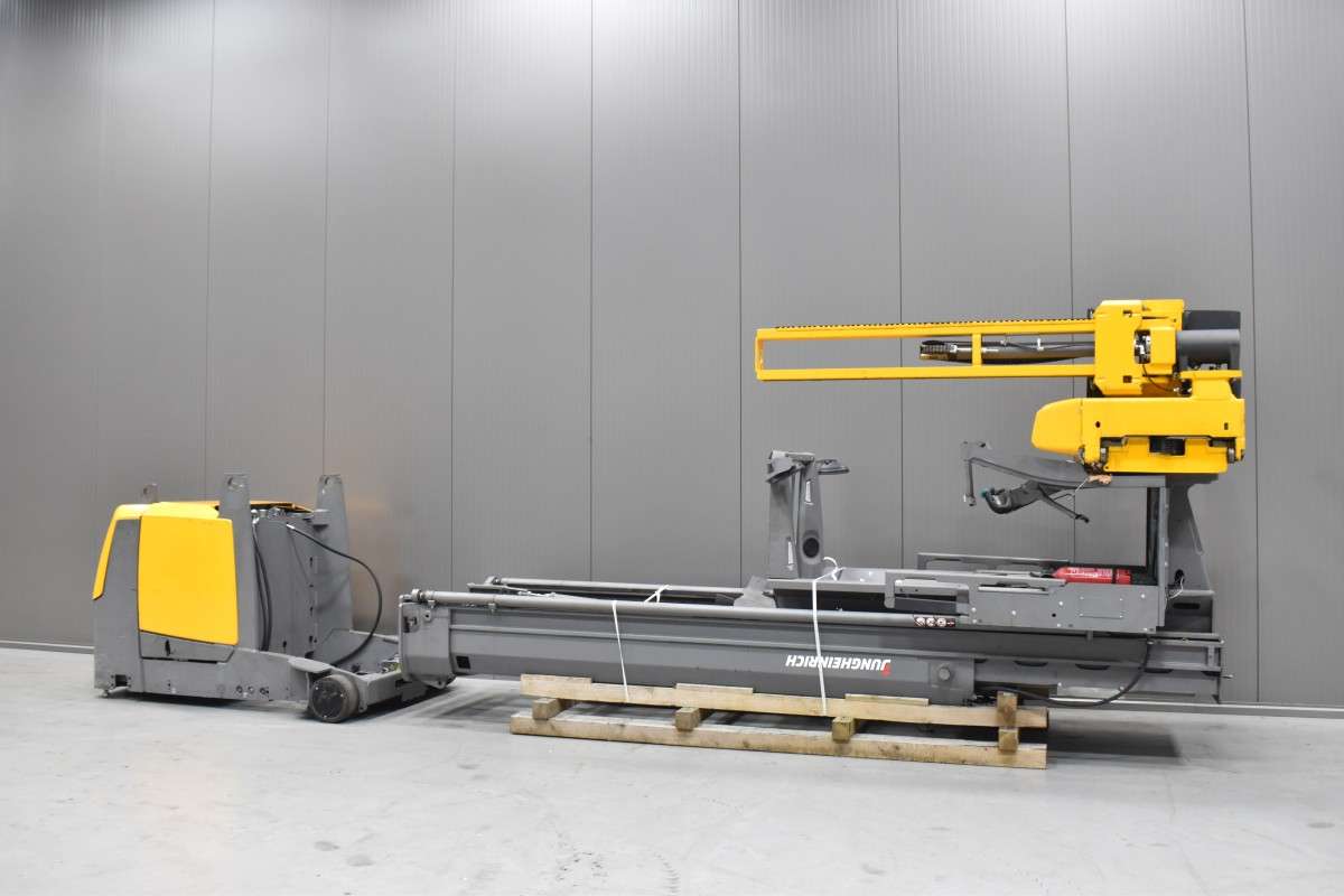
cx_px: 672
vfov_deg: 40.0
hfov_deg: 57.2
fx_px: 1232
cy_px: 448
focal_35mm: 33
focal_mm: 22
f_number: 5.6
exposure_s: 1/25
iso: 1250
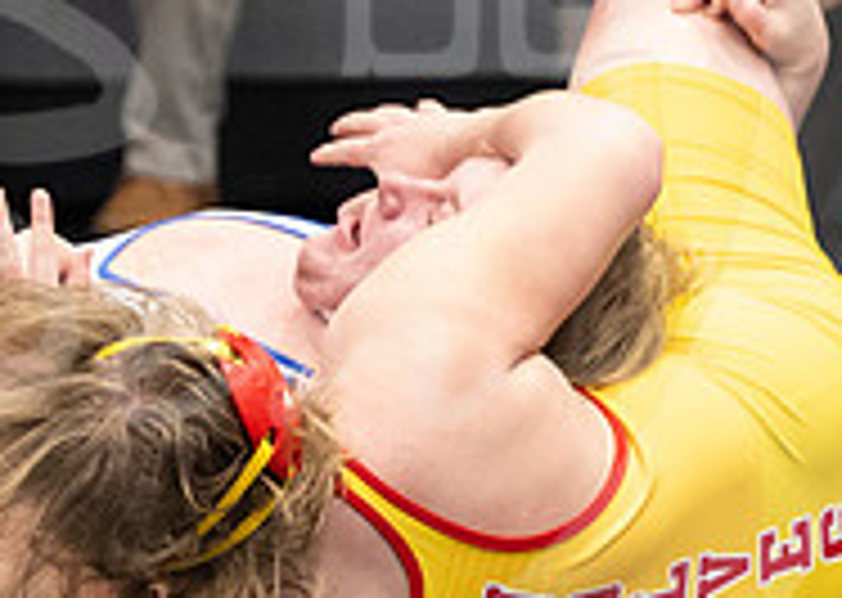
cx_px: 24
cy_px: 593
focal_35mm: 662
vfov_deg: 2.2
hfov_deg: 3.0
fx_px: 15808
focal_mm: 125
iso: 3200
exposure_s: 1/1000
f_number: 2.8
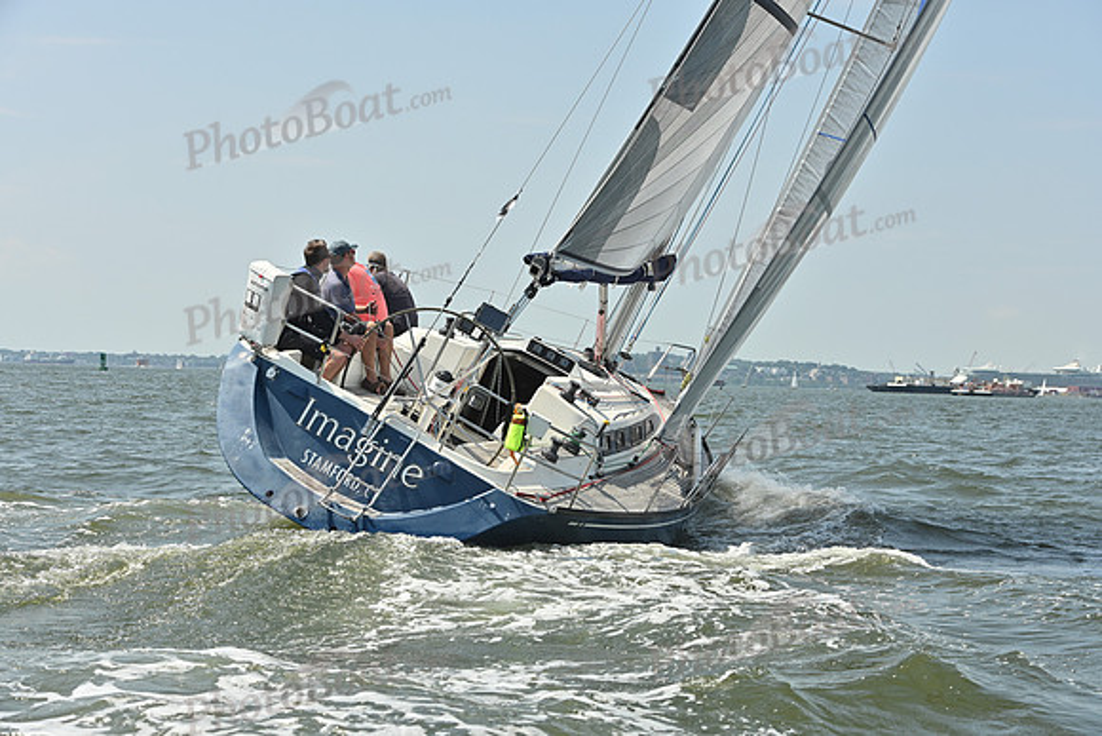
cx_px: 551
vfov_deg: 19.5
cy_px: 368
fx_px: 2143
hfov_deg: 28.8
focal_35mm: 70
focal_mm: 70
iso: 320
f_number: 8
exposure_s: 1/1250
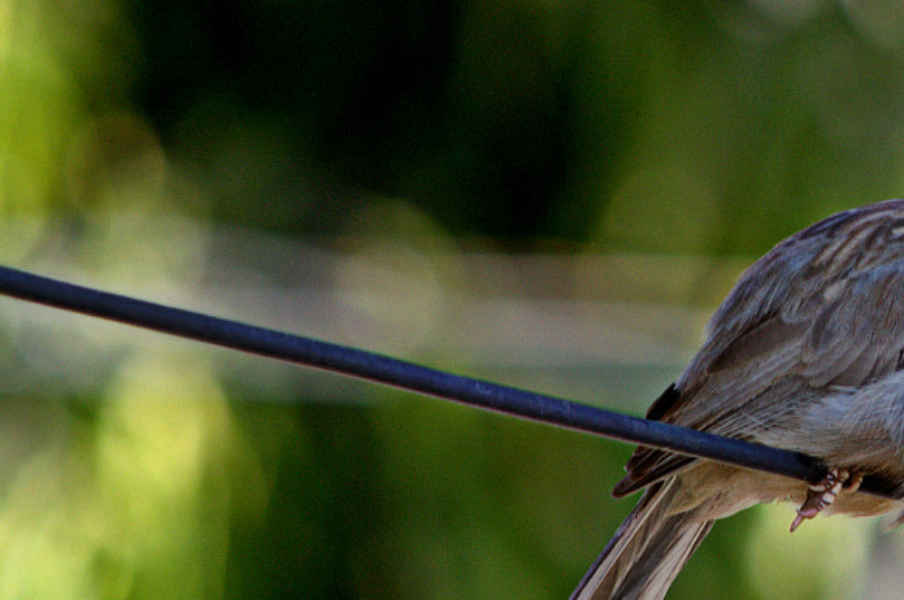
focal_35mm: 1071
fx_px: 26856
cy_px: 278
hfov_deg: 1.9
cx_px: 927
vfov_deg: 1.3
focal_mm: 260
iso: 100
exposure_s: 1/160
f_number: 5.6
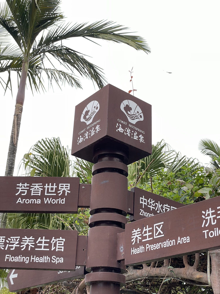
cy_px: 147
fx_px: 441
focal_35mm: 52
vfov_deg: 36.8
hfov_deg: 28.0
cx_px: 110
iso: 32
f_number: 2
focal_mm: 6
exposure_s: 1/99
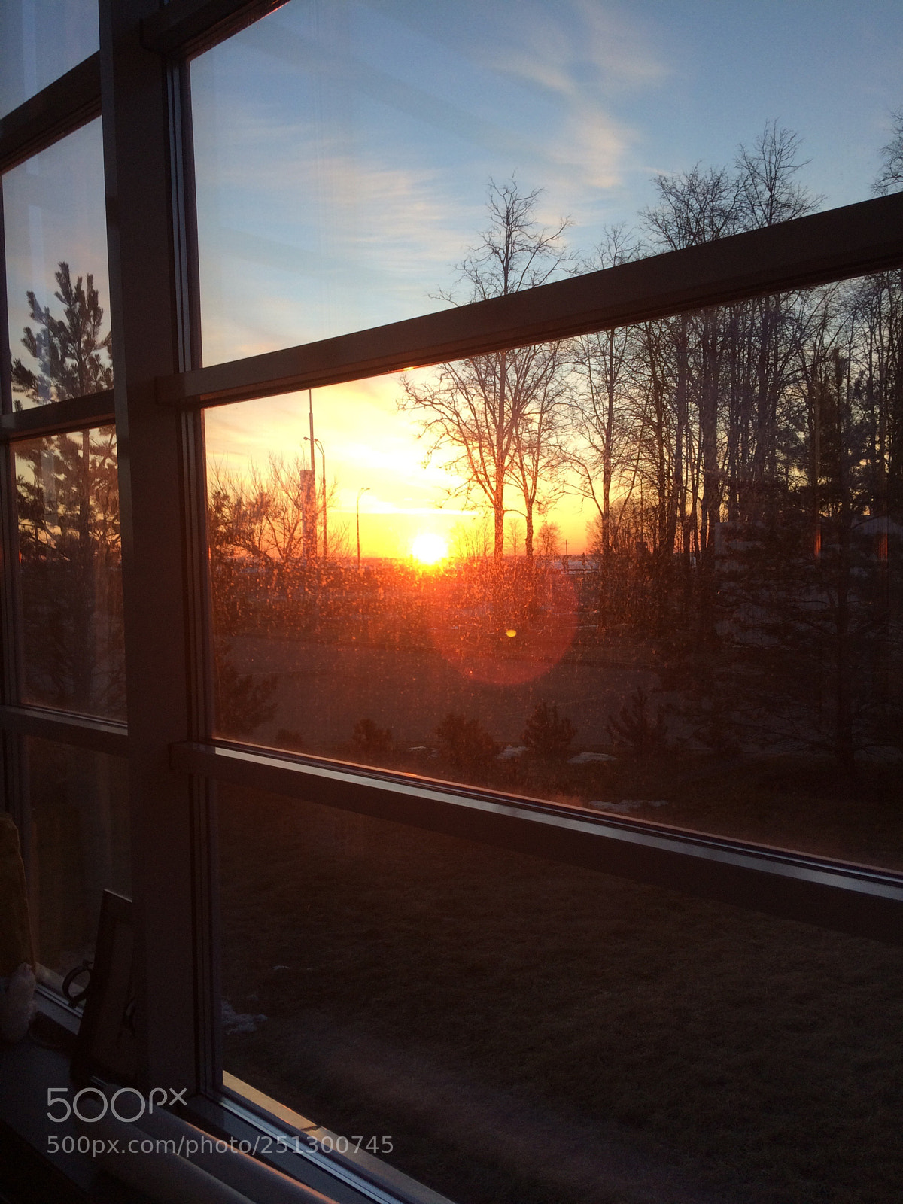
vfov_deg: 61.7
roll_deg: +1.9
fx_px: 1009
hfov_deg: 48.2
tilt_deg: -2.4
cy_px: 602
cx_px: 452
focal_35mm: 29
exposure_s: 1/100
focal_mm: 4.15
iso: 40
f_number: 2.2
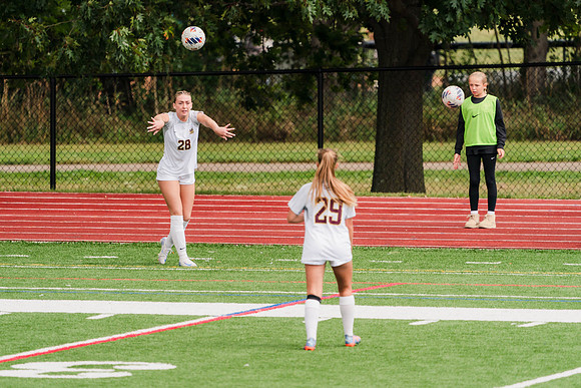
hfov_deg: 3.4
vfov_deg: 2.3
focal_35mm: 600
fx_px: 9685
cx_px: 290
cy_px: 194
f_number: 6.3
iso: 800
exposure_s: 1/1600
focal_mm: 600
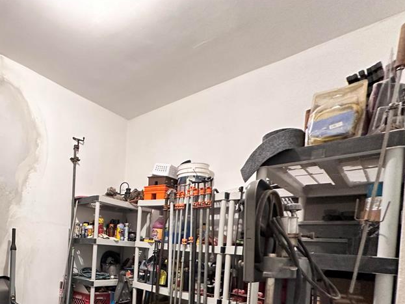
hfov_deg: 66.7
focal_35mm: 23
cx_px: 78
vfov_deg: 54.5
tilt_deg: -0.8
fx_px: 269
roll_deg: -2.7
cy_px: 247
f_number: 2.2
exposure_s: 1/60
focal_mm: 2.22
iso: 320
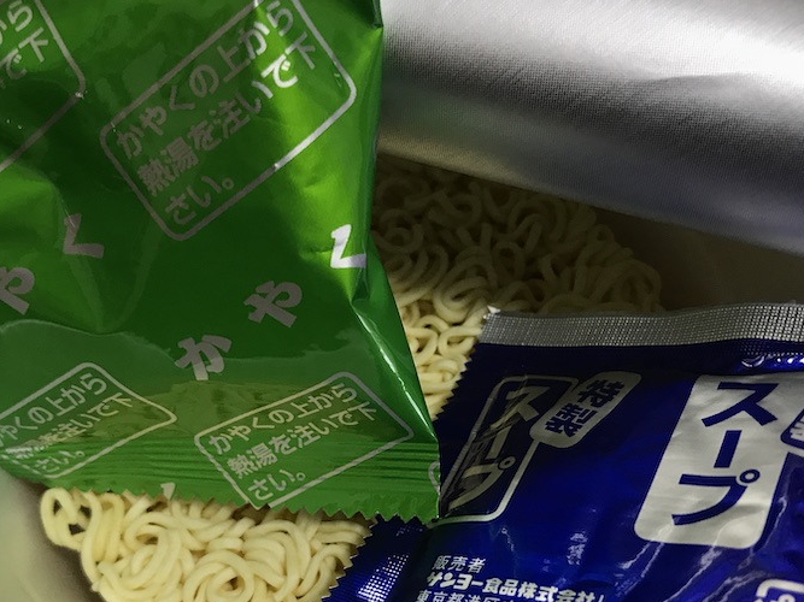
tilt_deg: -62.5
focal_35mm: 42
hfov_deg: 44.8
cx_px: 407
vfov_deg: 33.9
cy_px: 414
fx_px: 975
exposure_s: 1/24
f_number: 1.8
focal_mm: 3.99
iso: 40
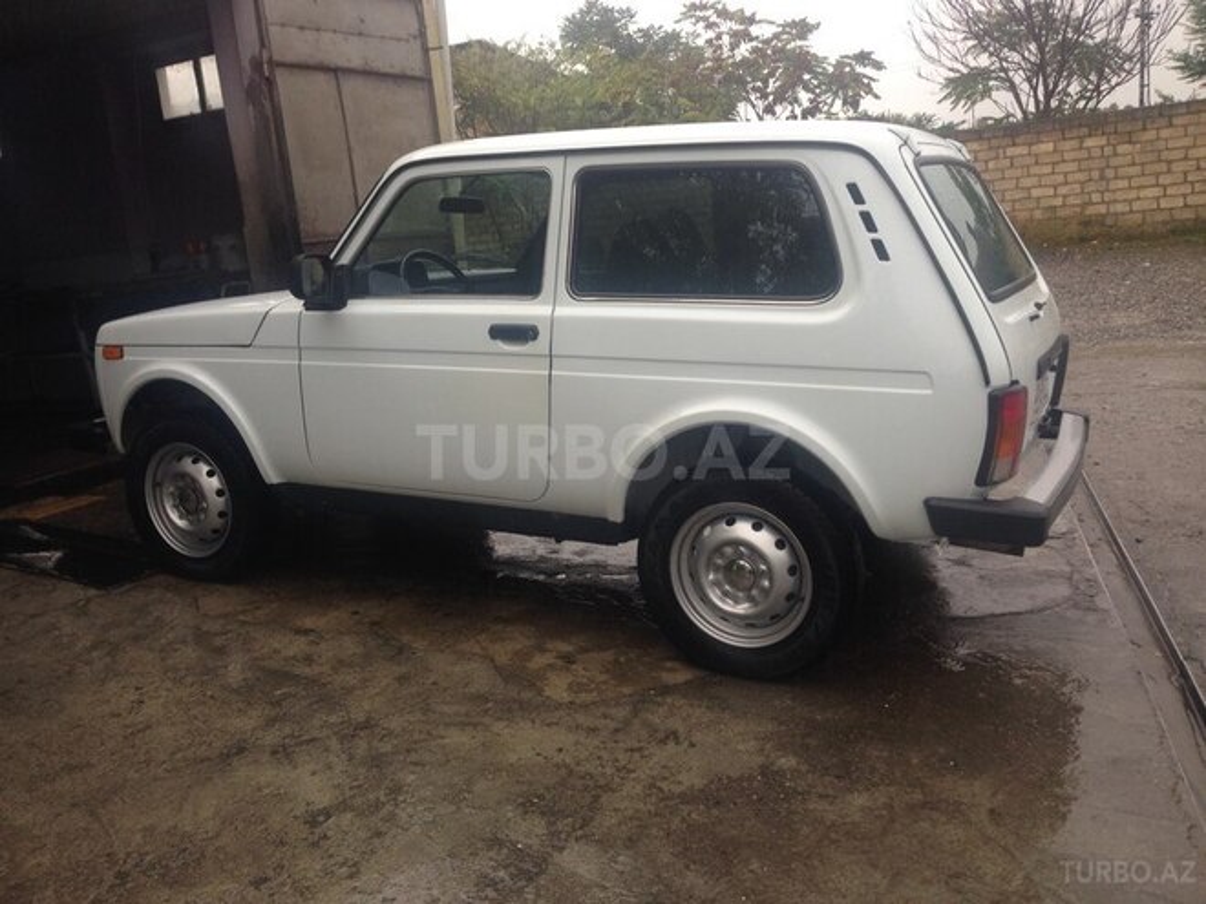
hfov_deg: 55.4
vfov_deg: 42.9
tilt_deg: -10.8
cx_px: 603
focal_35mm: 33
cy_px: 452
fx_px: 1150
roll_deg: +6.2
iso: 50
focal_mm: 4.12
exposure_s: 1/120
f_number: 2.4
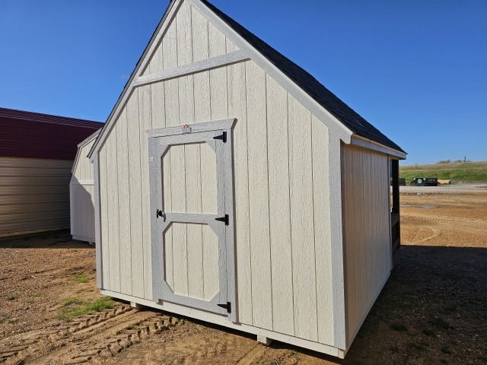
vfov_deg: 58.9
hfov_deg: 73.9
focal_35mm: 23
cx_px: 244
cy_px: 182
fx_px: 324
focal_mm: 6.3
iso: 12
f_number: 1.7
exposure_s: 1/2000
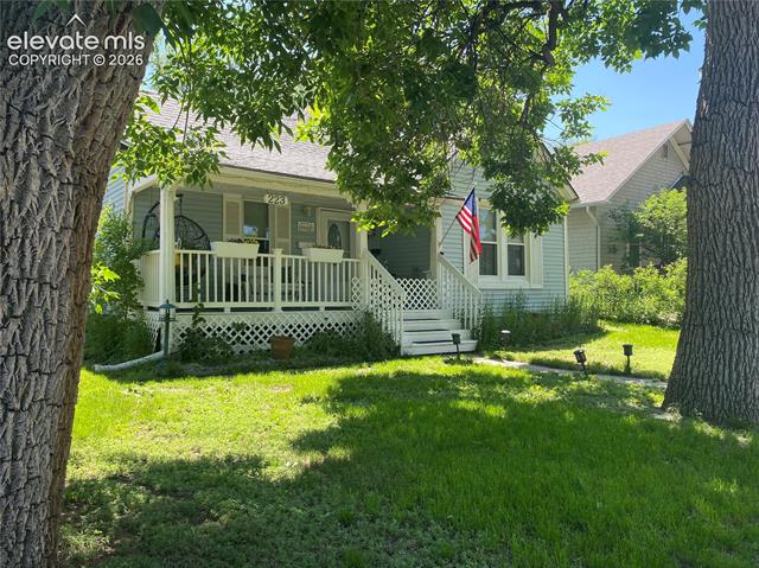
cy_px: 284
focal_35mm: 26
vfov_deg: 53.0
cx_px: 380
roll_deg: -0.3
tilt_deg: -0.2
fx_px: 570
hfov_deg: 67.3
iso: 32
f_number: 1.8
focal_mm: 4.25
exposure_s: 1/513
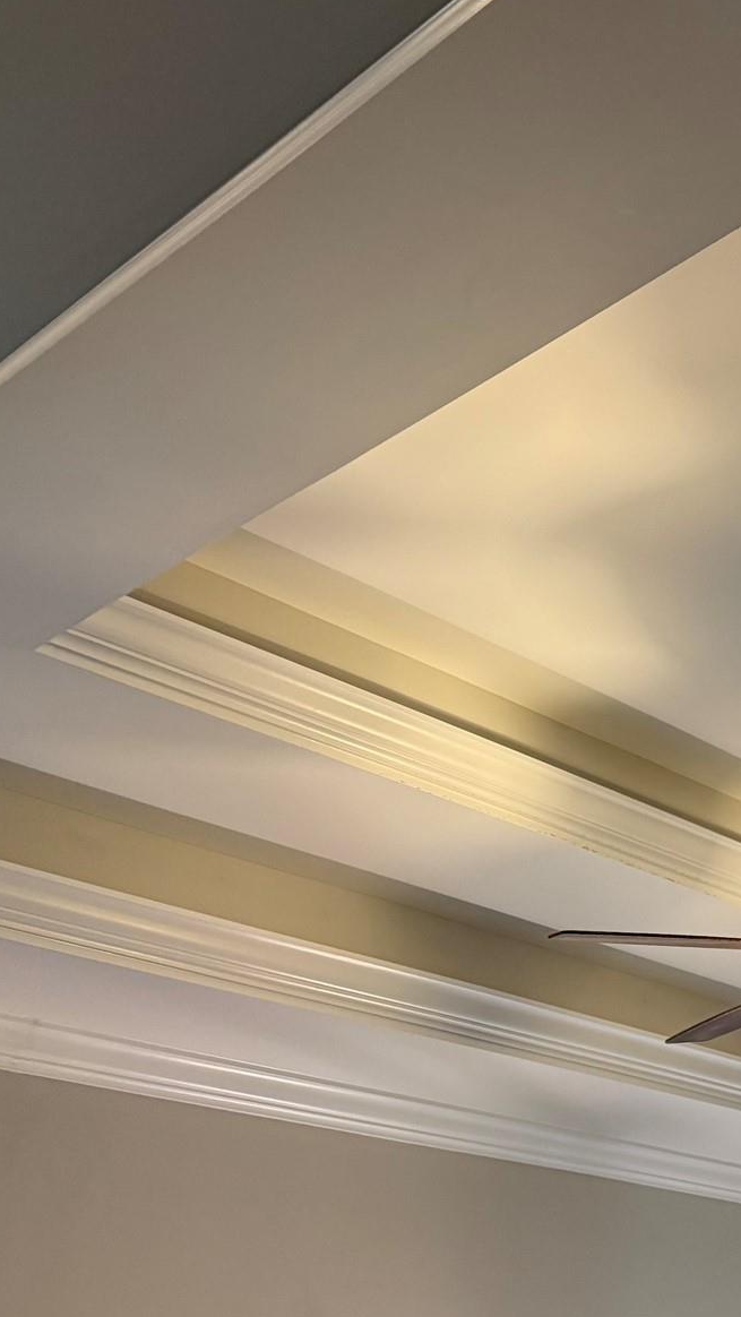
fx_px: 1606
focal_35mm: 46
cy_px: 605
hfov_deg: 24.5
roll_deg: +1.2
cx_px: 784
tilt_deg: +29.7
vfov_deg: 44.5
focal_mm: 6.76
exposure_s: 1/60
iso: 400
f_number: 1.78
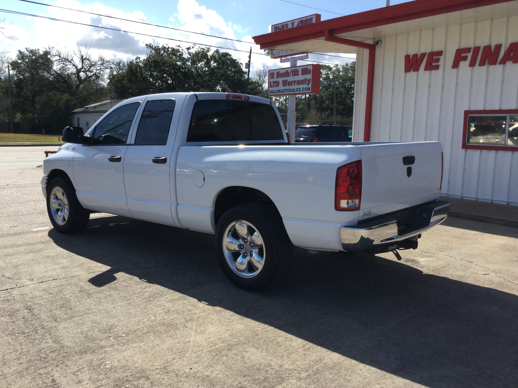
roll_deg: -2.2
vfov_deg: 45.4
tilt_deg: -8.5
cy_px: 194
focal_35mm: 31
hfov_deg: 58.4
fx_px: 464
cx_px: 259
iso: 25
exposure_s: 1/1131
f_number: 2.4
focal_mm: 3.3
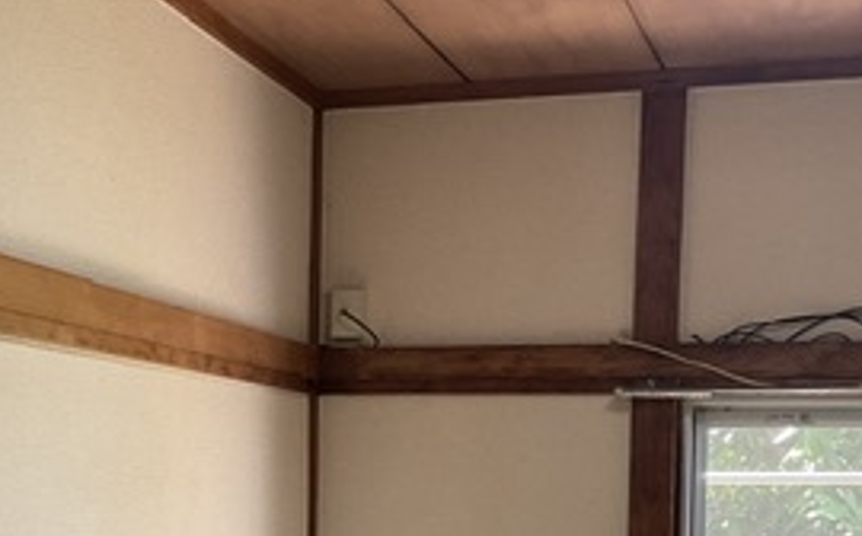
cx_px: 297
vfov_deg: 17.4
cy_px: 539
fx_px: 1713
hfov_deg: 28.1
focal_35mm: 73
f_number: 1.8
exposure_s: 1/60
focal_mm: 3
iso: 40
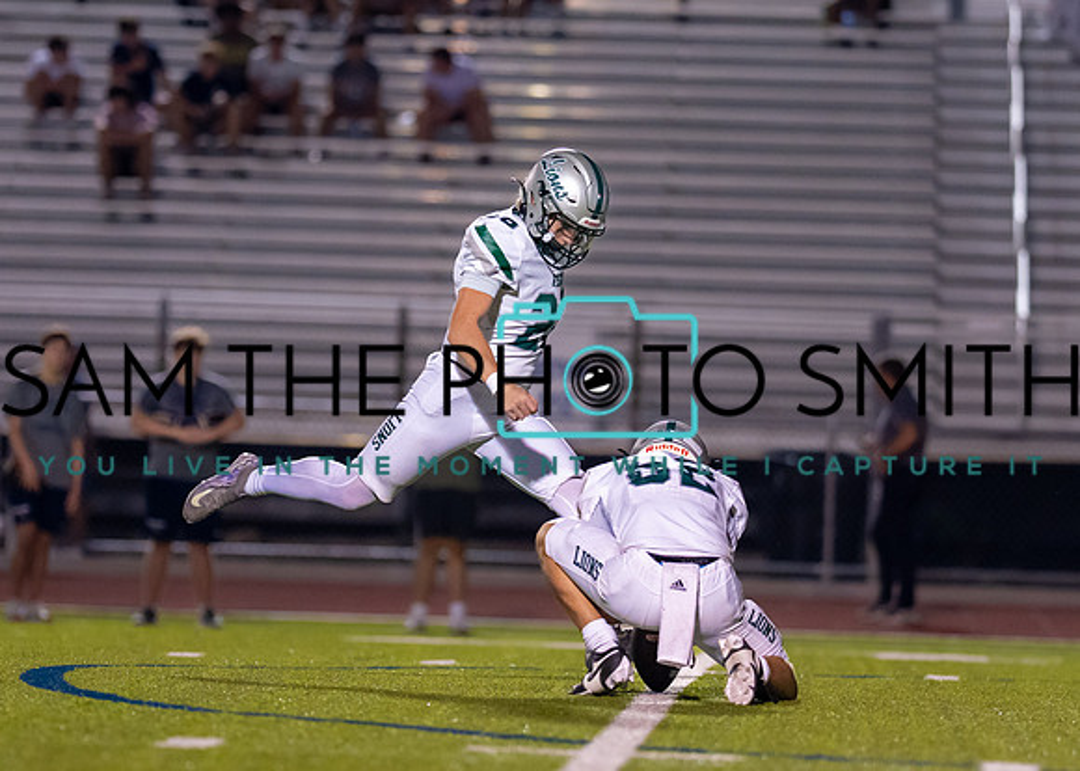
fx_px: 9365
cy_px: 390
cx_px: 453
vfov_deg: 4.7
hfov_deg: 6.6
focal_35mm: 305
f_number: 1.8
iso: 1600
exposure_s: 1/1000
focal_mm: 135
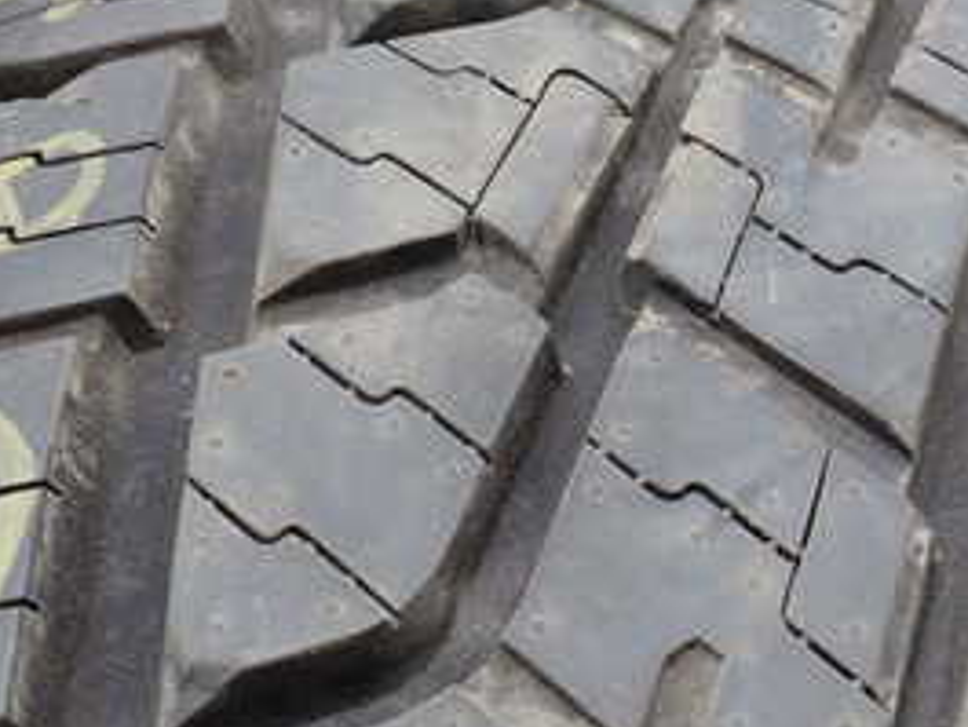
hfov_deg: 27.9
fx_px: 1902
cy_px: 336
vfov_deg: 21.6
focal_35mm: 68
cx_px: 793
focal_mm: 5.4
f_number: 3.2
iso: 100
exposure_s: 1/640
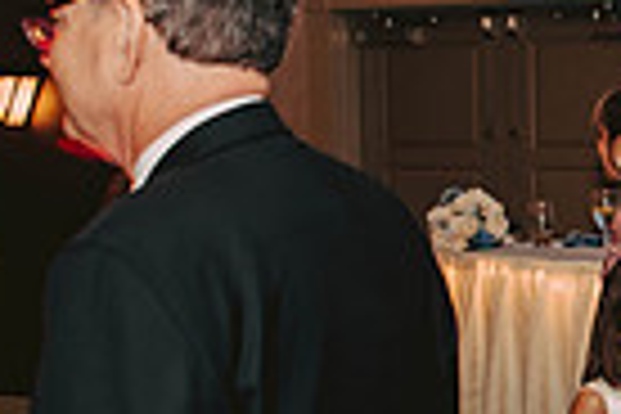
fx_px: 1742
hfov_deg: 17.7
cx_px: 986
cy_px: 349
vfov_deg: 13.5
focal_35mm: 101
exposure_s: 1/125
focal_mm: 24
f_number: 2.8
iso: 800
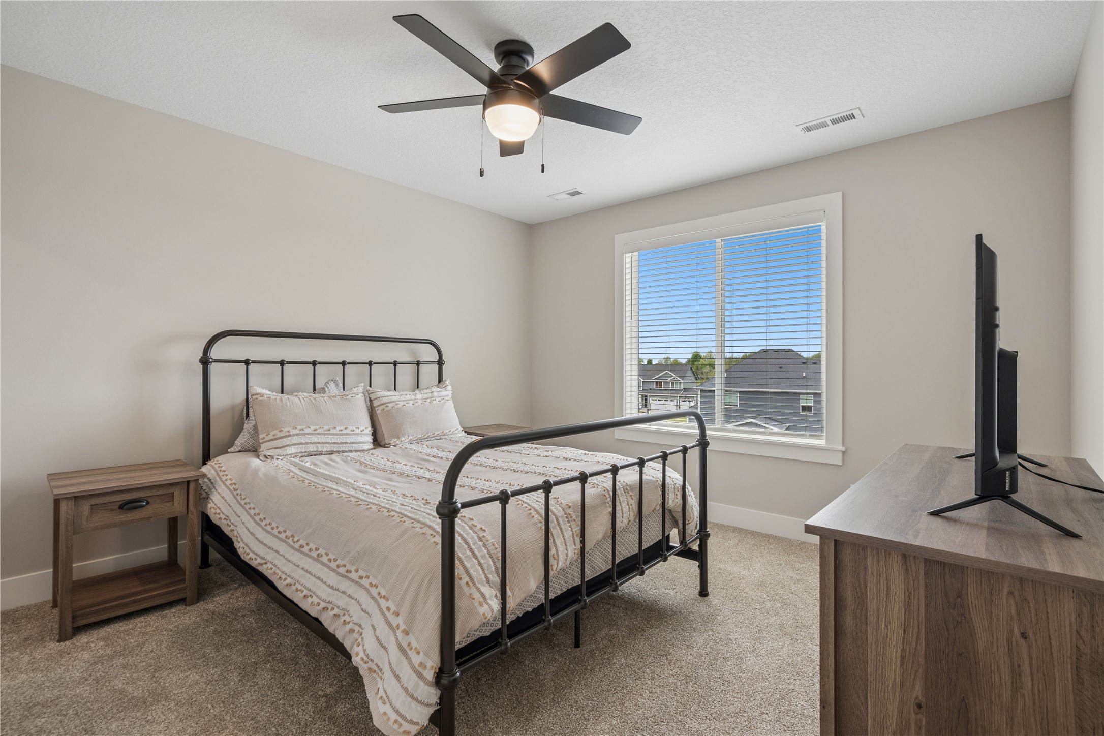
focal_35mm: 16
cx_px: 552
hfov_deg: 96.7
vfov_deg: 73.7
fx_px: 491
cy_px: 368
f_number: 9
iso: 400
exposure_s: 1/30
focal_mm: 16
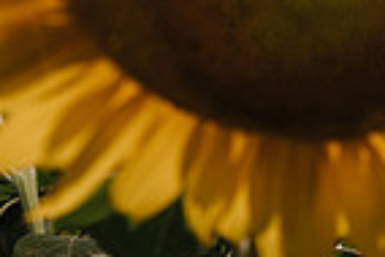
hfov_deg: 17.1
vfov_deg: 14.0
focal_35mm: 98
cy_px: 105
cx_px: 694
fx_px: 1049
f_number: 5
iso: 31
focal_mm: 24
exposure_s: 1/250
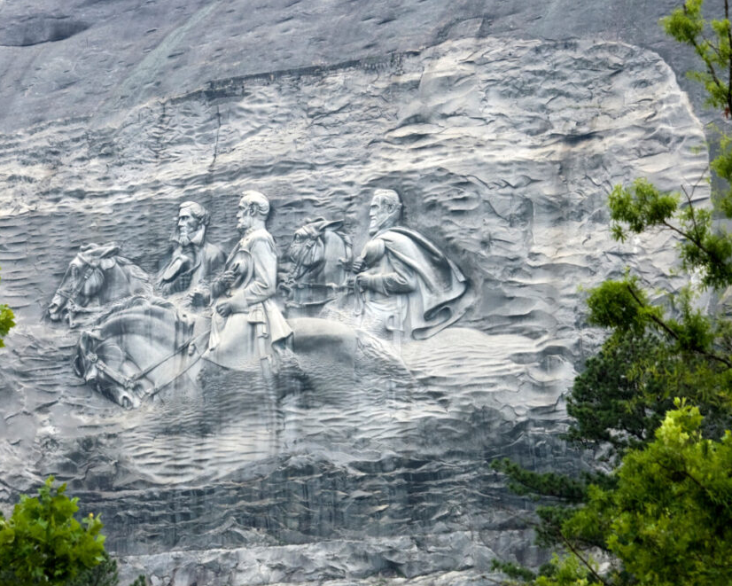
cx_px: 283
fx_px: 3588
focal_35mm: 166
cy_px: 301
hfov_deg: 11.6
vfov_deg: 9.3
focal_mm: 95
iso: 200
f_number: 10
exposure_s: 1/125
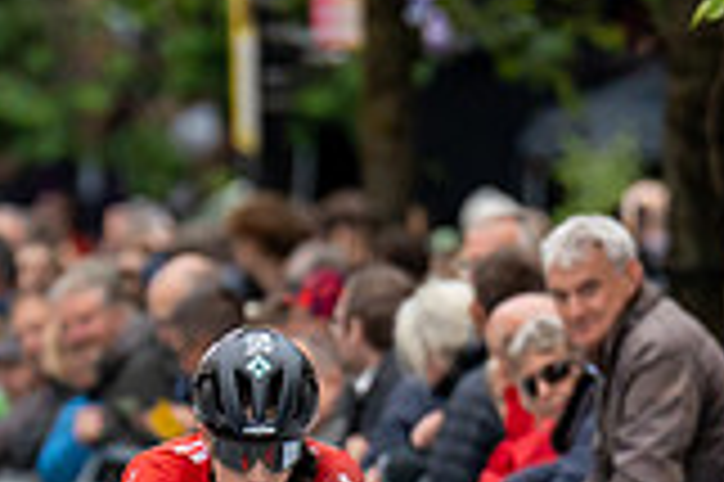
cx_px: 172
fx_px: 20311
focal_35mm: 1011
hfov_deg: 2.0
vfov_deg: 1.4
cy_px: 474
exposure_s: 1/800
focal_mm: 200
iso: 1000
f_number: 2.8
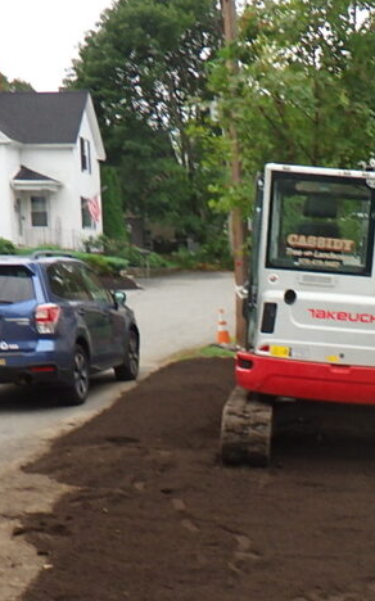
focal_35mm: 65
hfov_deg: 19.6
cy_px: 447
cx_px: 345
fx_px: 1064
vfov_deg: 31.0
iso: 125
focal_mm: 5
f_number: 3.5
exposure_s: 1/80
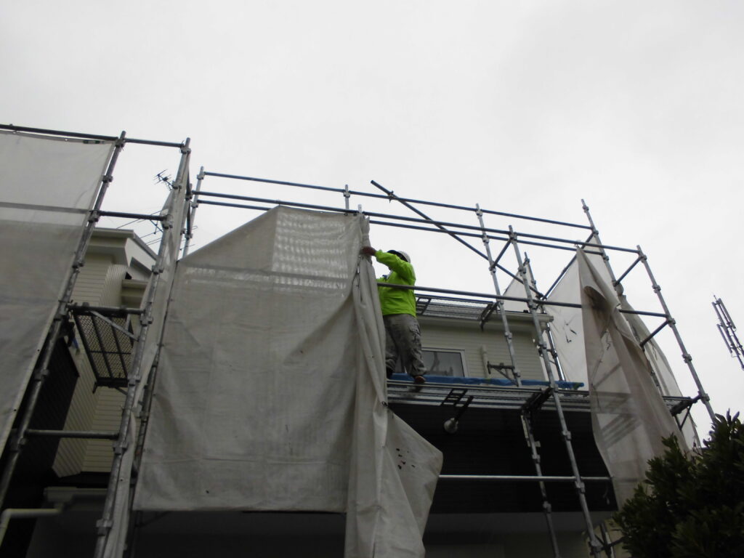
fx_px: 559
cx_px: 372
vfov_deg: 53.1
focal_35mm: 26
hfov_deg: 67.3
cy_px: 279
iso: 100
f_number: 3.5
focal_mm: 4.6
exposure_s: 1/200
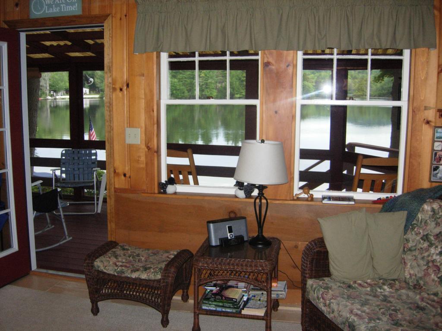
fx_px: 460
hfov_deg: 51.4
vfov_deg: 39.7
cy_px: 166
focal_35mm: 36
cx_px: 221
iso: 200
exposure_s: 1/181
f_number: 2.7
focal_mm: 7.5
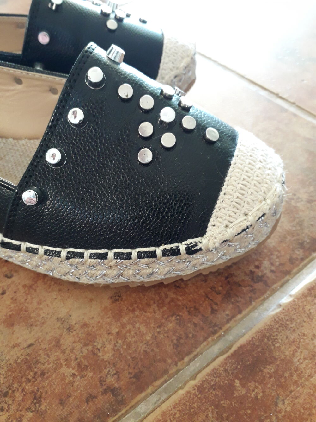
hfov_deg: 51.4
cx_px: 158
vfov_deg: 65.3
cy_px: 211
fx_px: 329
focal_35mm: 27
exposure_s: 1/33
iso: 200
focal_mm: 3.6
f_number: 1.9
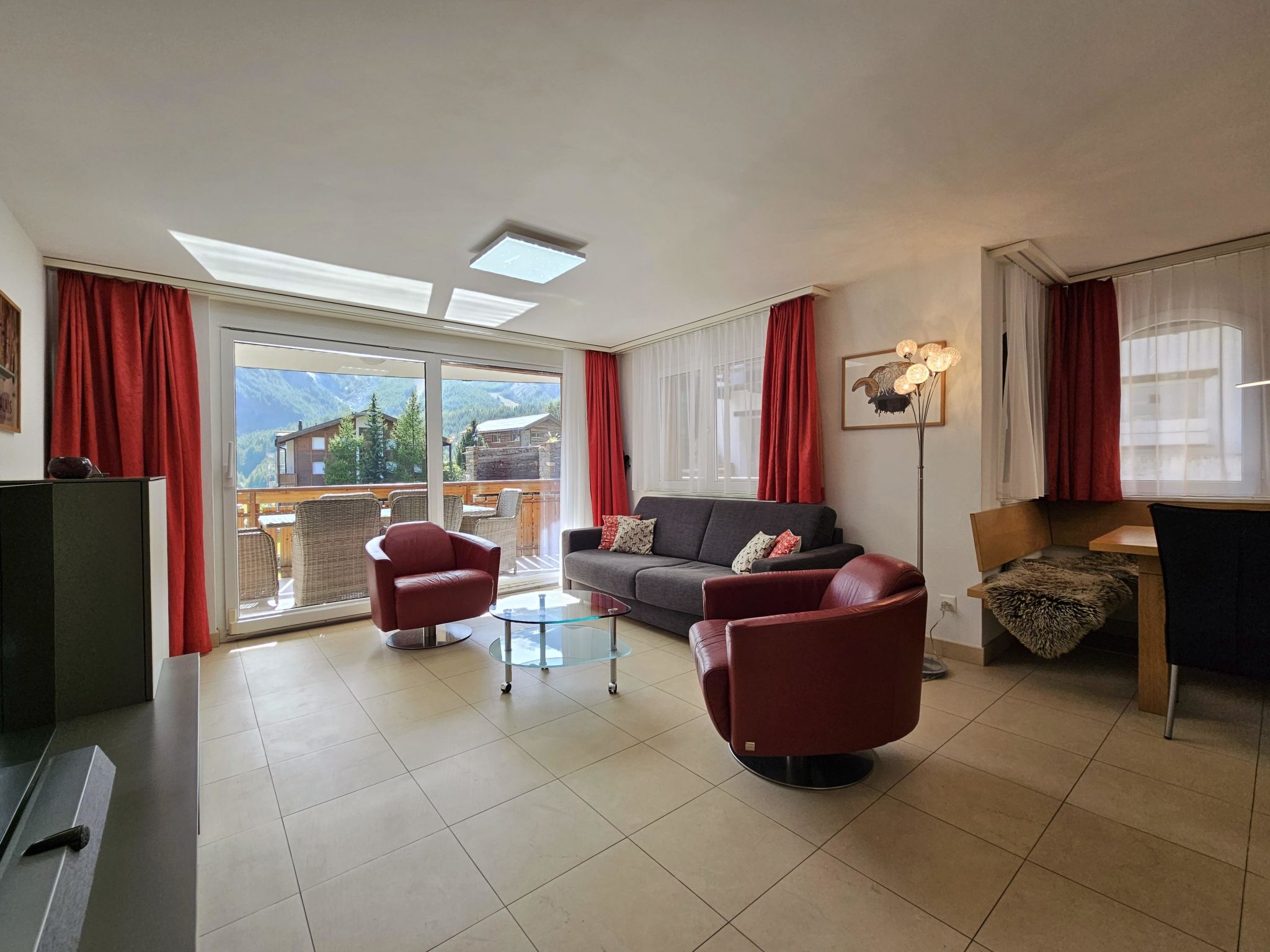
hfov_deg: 106.2
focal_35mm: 13
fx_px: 477
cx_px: 635
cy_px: 476
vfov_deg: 89.9
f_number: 2.2
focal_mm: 2.2
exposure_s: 1/176
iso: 50
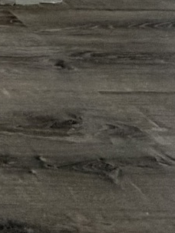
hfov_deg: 9.1
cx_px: -441
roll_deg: -1.0
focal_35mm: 106
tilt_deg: -7.1
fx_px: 715
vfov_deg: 14.4
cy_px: -272
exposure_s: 1/120
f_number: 2.2
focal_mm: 2.22
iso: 250
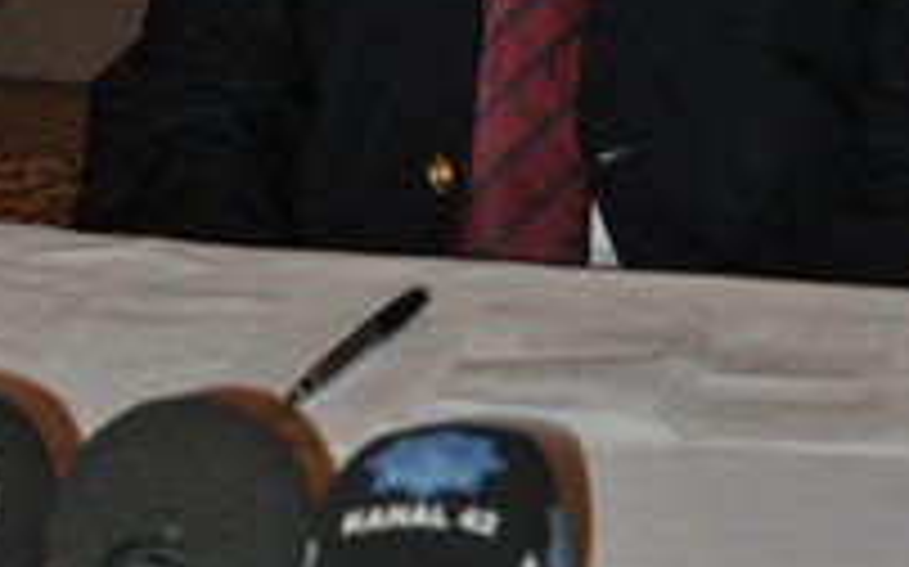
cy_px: -423
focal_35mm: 122
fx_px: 3021
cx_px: 567
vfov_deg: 10.2
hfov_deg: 17.1
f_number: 5
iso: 800
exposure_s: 1/60
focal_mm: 36
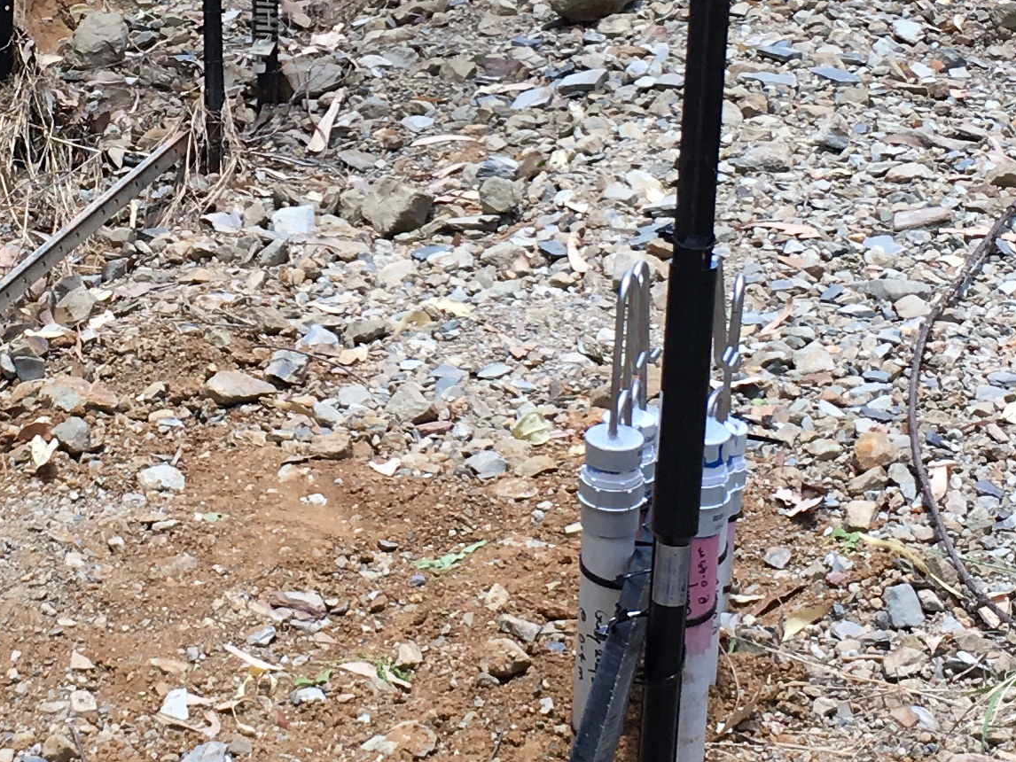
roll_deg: -0.6
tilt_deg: -16.5
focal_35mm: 102
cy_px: 33
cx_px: 290
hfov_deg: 19.2
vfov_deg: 14.3
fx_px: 2994
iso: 25
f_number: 2.2
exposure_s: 1/513
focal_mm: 4.15
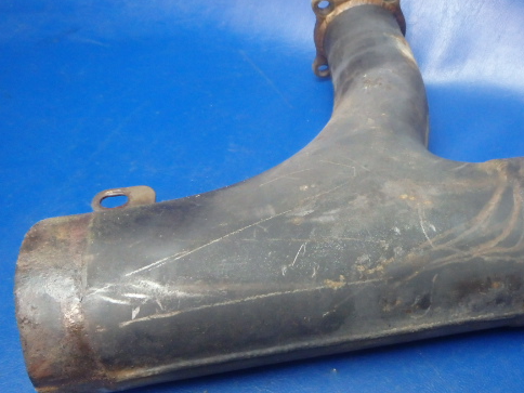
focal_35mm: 37
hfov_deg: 49.6
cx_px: 329
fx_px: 560
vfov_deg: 38.6
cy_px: 211
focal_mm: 5
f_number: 3.9
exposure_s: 1/30
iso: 800
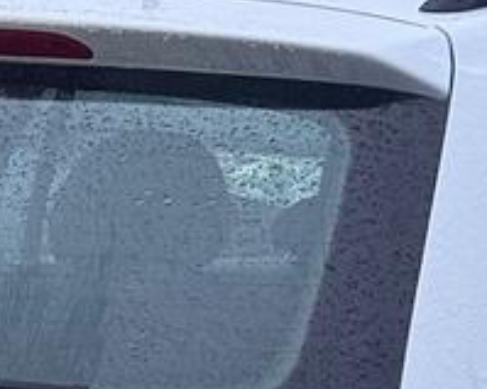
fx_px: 4336
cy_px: 577
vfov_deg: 5.1
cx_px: 536
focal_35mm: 301
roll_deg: +0.2
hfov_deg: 6.4
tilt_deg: -6.6
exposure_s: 1/69
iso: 100
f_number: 1.78
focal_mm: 6.76
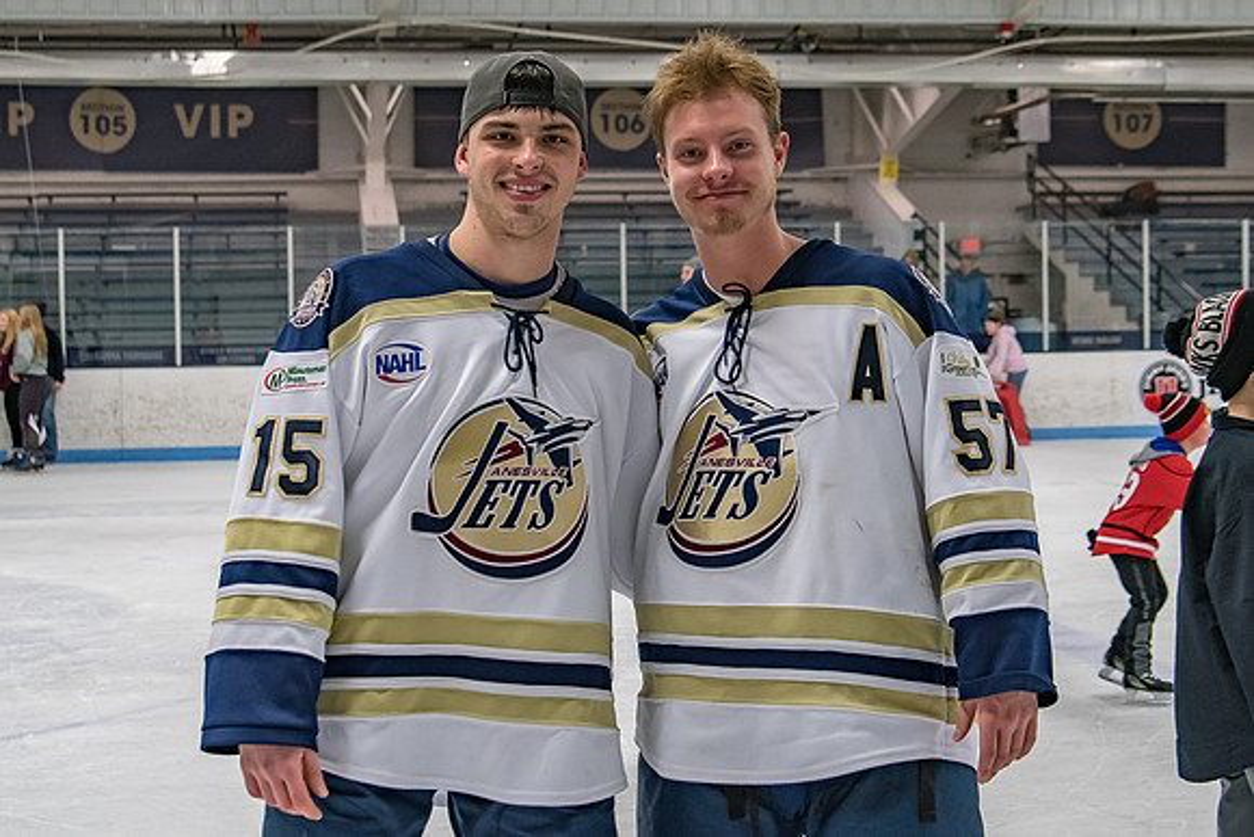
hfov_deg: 31.0
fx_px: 2260
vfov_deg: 21.0
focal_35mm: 65
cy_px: 370
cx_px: 658
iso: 640
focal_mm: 36
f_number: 4
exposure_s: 1/500
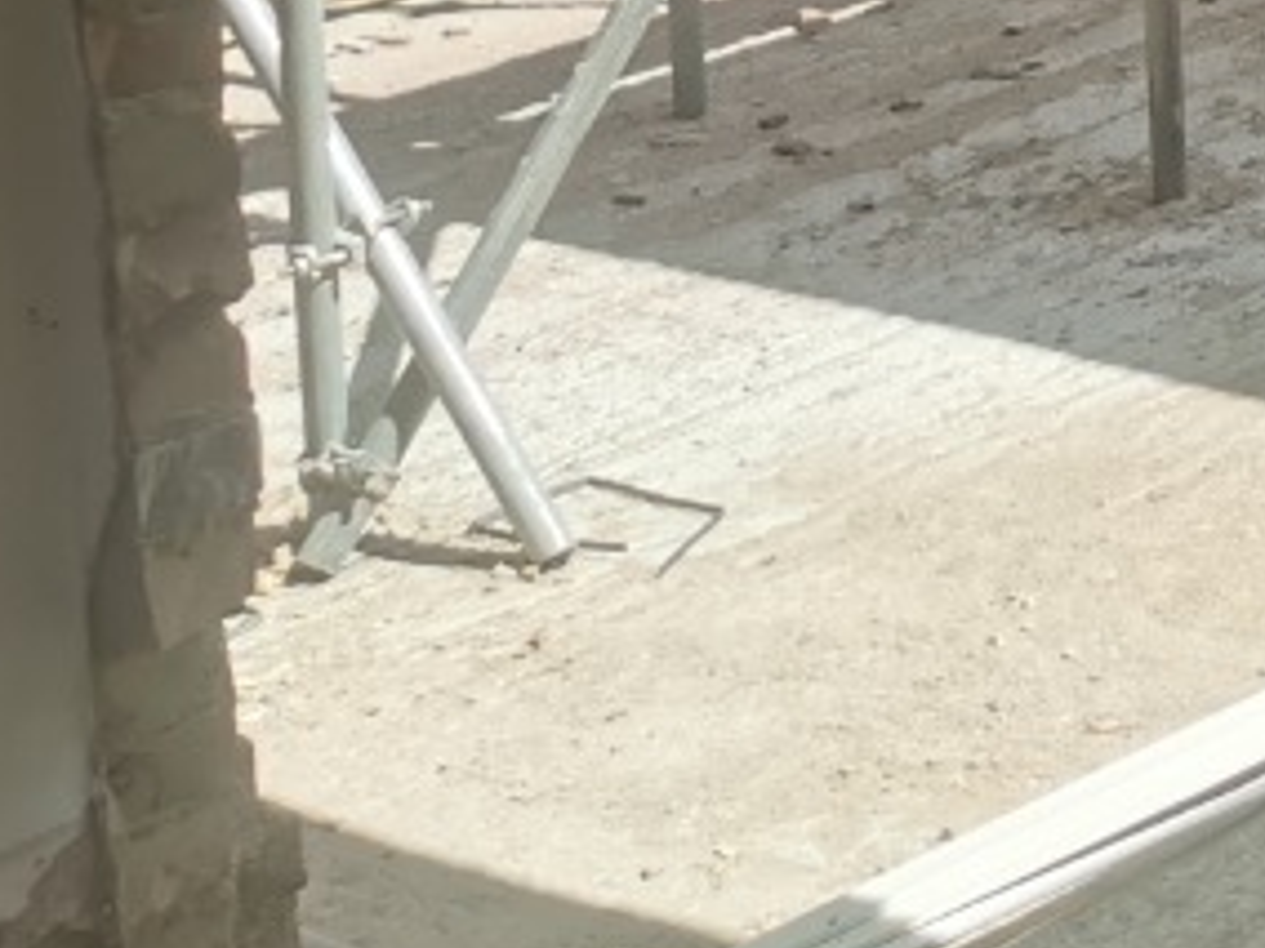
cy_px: -694
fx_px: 4166
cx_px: 2196
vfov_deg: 12.1
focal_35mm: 114
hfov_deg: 15.2
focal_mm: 5.58
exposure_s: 1/1553
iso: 50
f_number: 1.8
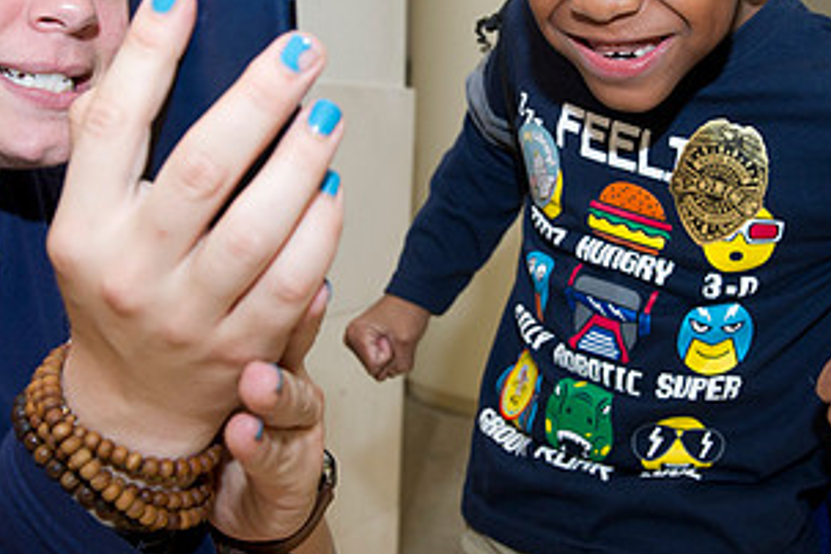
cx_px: 502
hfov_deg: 30.9
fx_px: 1500
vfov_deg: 20.8
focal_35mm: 65
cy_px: 167
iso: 1250
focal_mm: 34
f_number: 5.6
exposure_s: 1/200
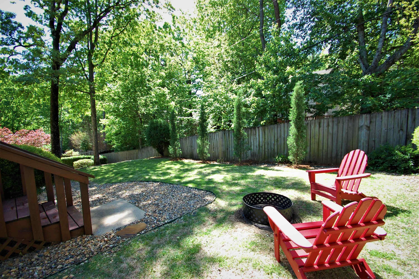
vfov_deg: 77.2
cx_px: 210
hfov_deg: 100.4
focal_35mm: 15
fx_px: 174
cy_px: 140
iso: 200
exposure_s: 1/125
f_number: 5.6
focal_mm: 10
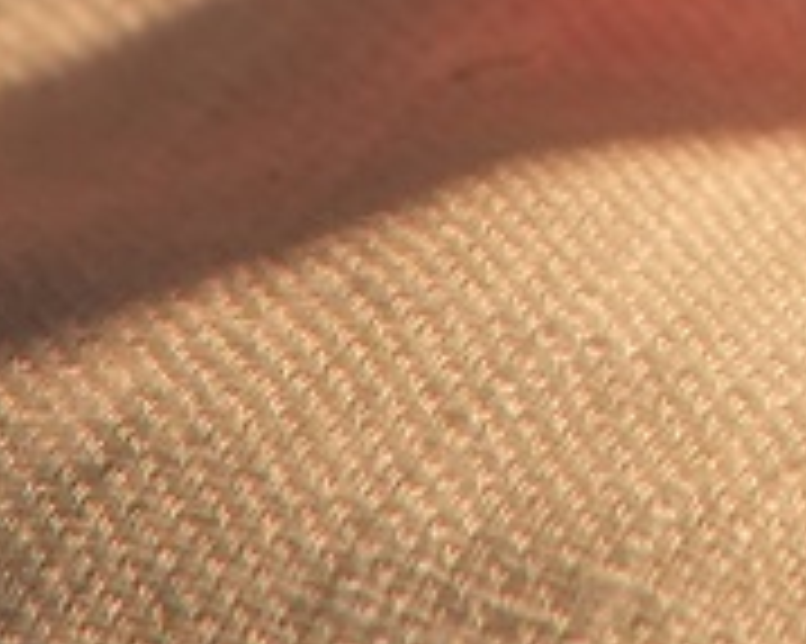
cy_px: -3013
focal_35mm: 1841
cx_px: 2490
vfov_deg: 0.8
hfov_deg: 1.0
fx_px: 43892
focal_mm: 200
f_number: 5.6
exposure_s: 1/500
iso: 1250
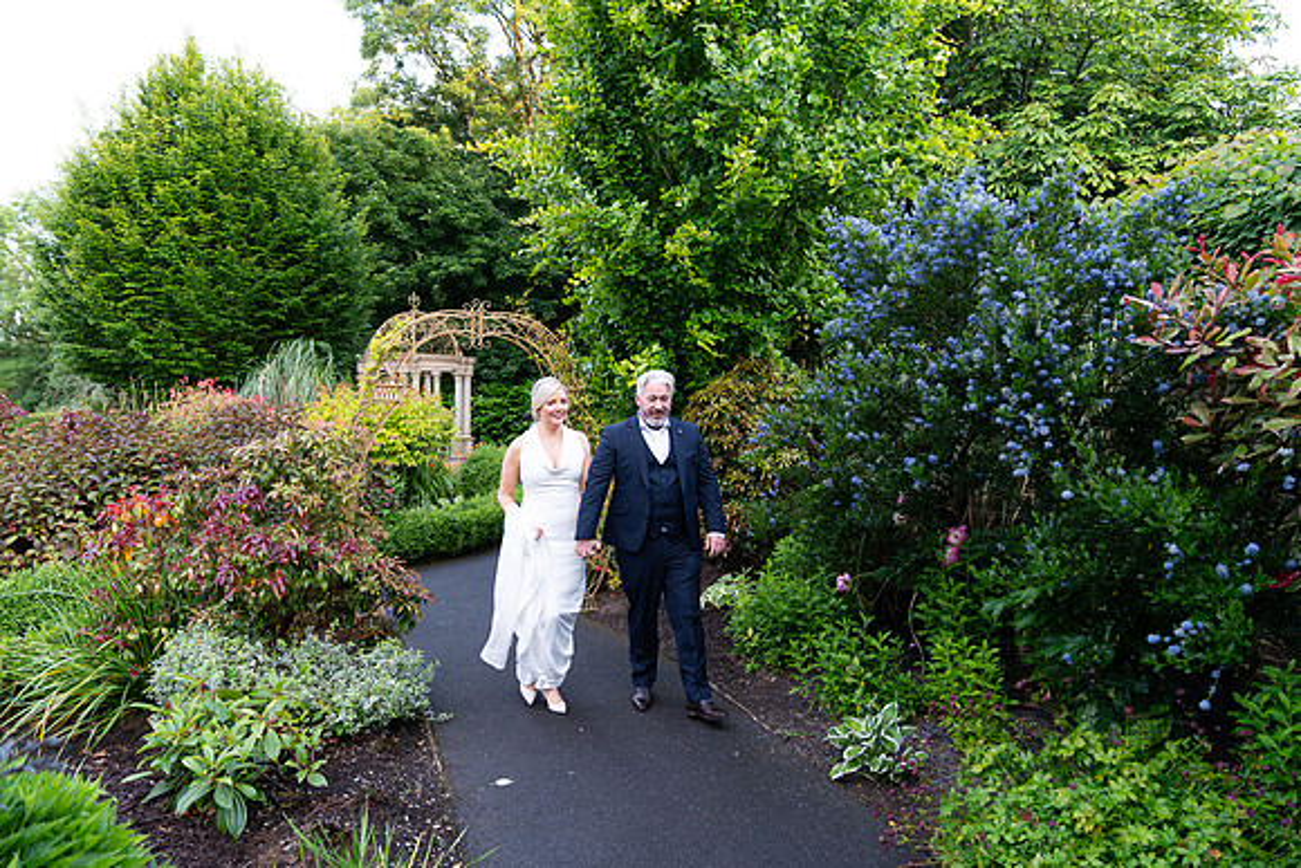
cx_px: 650
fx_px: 867
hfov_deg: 73.7
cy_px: 434
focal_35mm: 24
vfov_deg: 53.2
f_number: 2.8
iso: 640
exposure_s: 1/200
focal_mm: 24
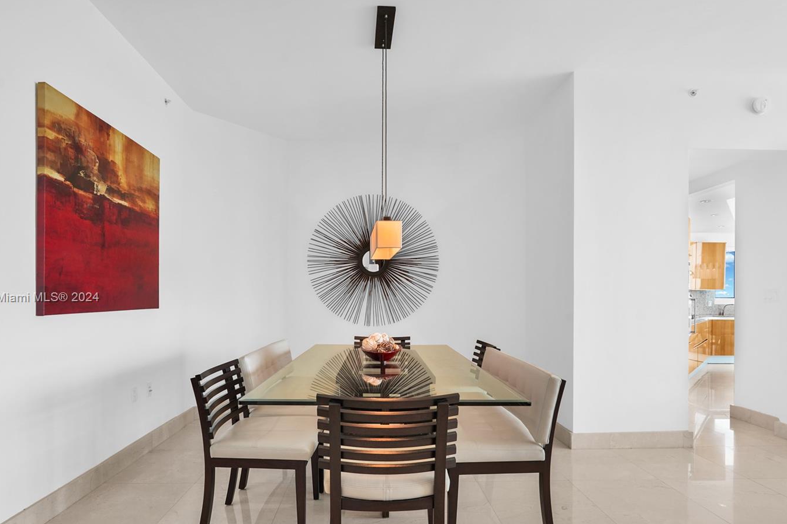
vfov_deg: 62.7
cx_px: 380
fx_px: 428
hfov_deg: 85.1
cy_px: 298
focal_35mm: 20
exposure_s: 1/8
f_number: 8
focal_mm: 16.5
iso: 200
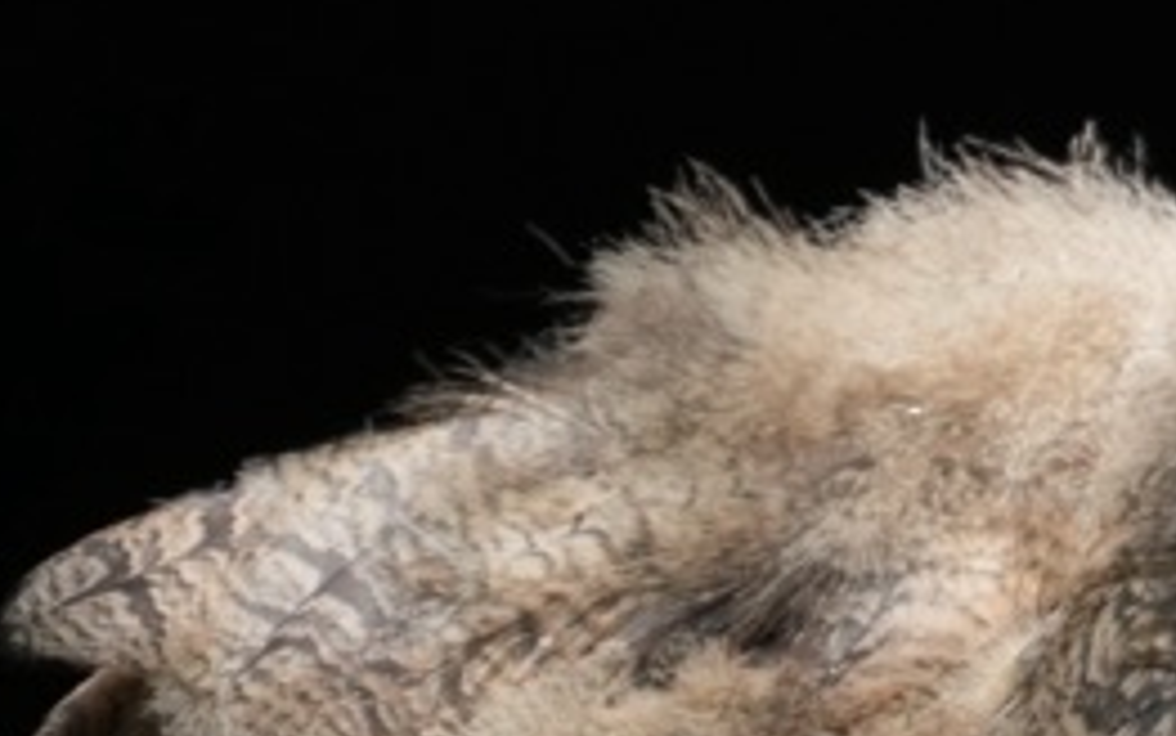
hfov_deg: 1.1
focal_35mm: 1927
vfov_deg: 0.7
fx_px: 61797
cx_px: 2406
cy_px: 615
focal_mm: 275
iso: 800
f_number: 7.1
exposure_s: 1/1000
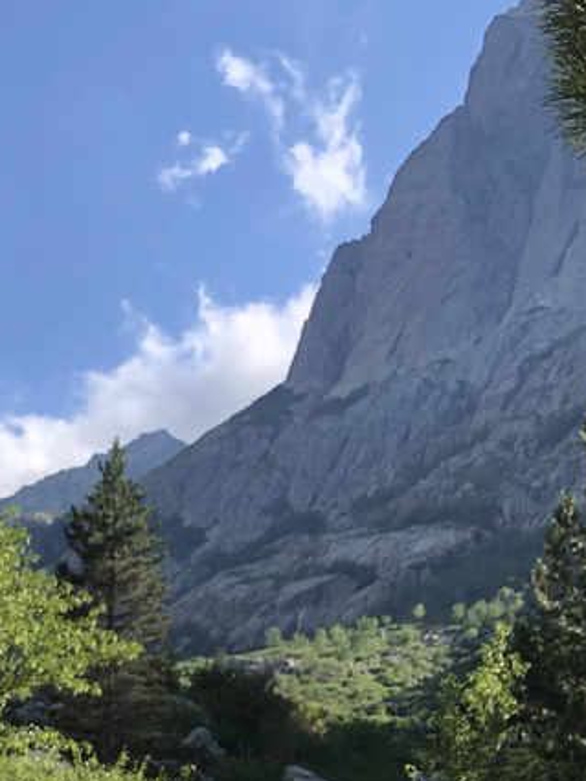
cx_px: -99
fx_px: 1782
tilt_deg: -0.4
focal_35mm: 79
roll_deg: -0.8
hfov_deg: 17.8
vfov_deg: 22.2
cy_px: 1013
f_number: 1.8
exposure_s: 1/867
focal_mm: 4
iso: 20
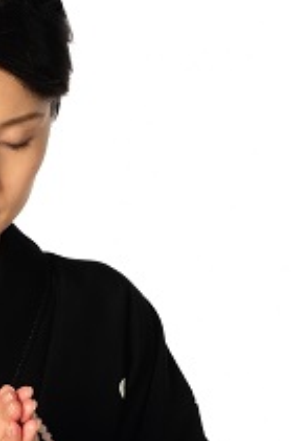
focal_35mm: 364
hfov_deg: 3.8
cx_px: 13
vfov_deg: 5.6
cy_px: 531
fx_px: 4466
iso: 200
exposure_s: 1/125
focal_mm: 85
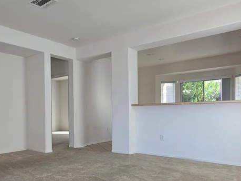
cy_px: 117
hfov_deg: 57.9
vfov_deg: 47.6
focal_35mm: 29
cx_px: 55
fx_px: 202
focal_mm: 2.2
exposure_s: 1/60
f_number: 2.2
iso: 64
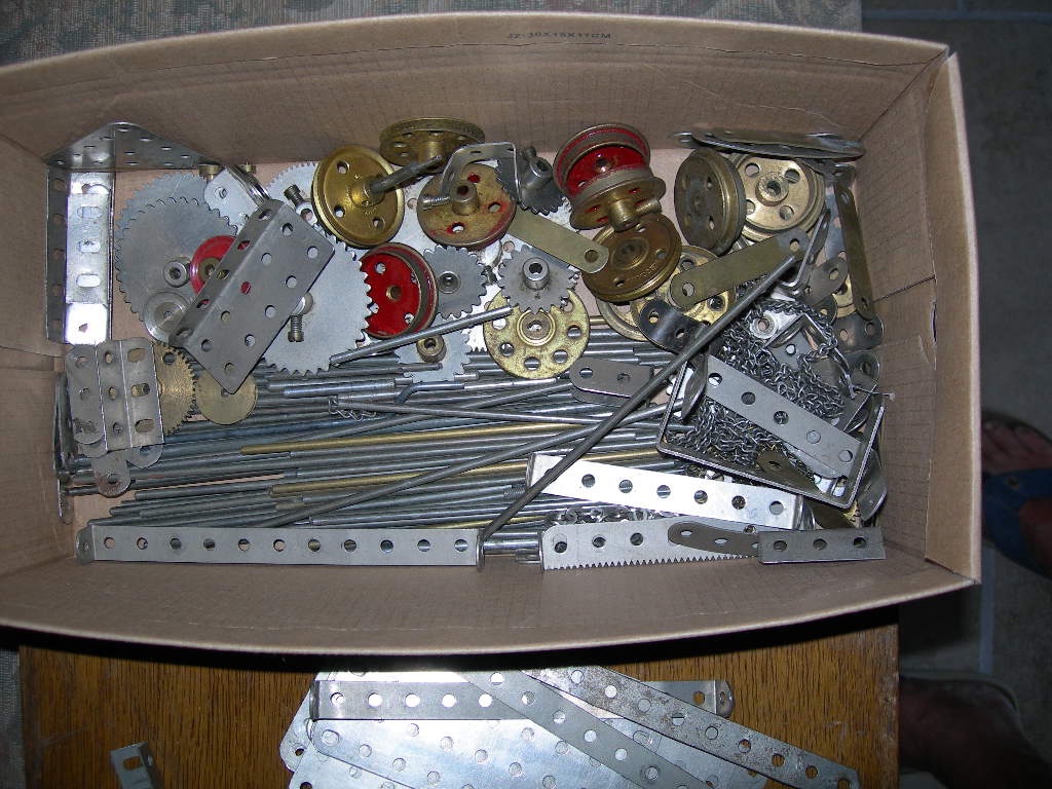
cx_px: 526
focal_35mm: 38
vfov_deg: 37.7
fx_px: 1155
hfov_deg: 49.0
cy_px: 394
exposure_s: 1/60.1
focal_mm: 7.8
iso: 50
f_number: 2.8
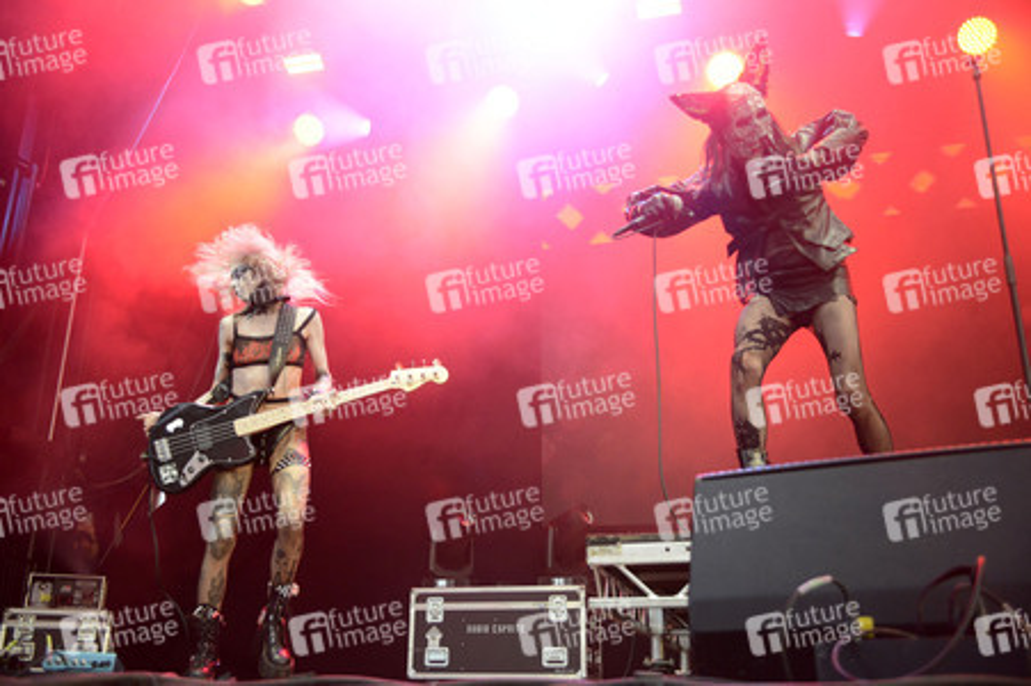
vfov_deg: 41.1
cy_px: 343
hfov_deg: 58.8
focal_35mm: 32
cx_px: 516
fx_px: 916
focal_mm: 32
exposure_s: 1/250
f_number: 4.8
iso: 3200
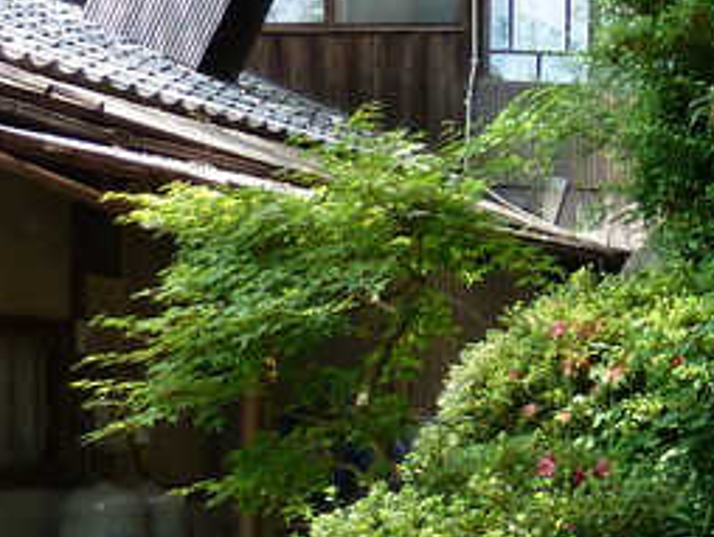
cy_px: 321
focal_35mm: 118
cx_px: 1521
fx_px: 2436
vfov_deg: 12.6
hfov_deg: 13.7
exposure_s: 1/100
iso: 80
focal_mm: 4.1
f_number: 3.3
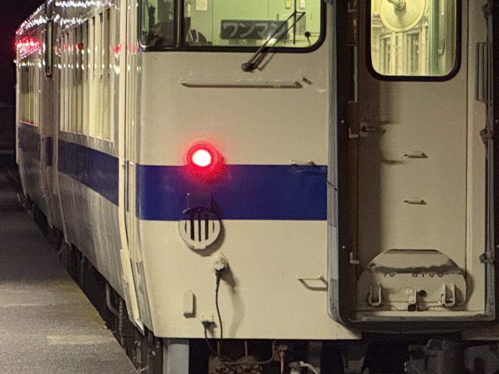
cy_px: 157
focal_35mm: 297
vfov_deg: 5.0
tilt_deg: -0.8
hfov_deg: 6.7
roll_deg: -0.2
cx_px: 382
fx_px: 4282
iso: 1250
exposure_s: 1/30
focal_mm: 15.66
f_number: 2.8
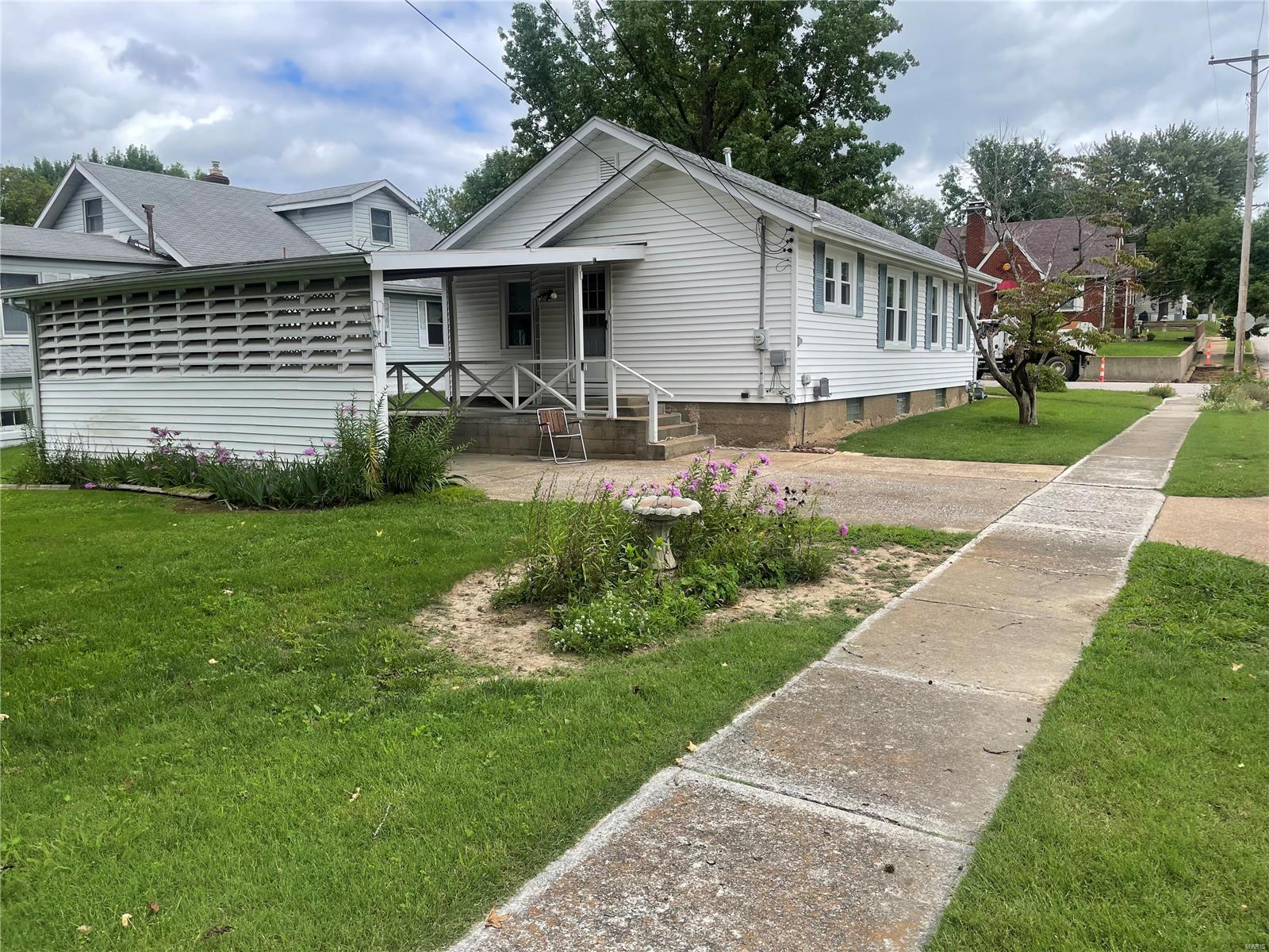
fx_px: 953
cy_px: 476
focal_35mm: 26
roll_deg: +0.6
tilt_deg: -5.9
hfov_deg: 67.3
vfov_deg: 53.1
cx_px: 634
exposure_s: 1/1742
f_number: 1.6
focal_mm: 4.2
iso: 32
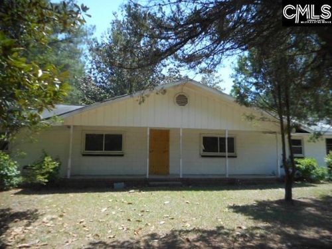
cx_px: 166
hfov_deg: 69.4
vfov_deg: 54.9
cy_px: 124
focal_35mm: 25
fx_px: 240
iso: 80
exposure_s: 1/250
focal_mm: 4.5
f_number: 3.7
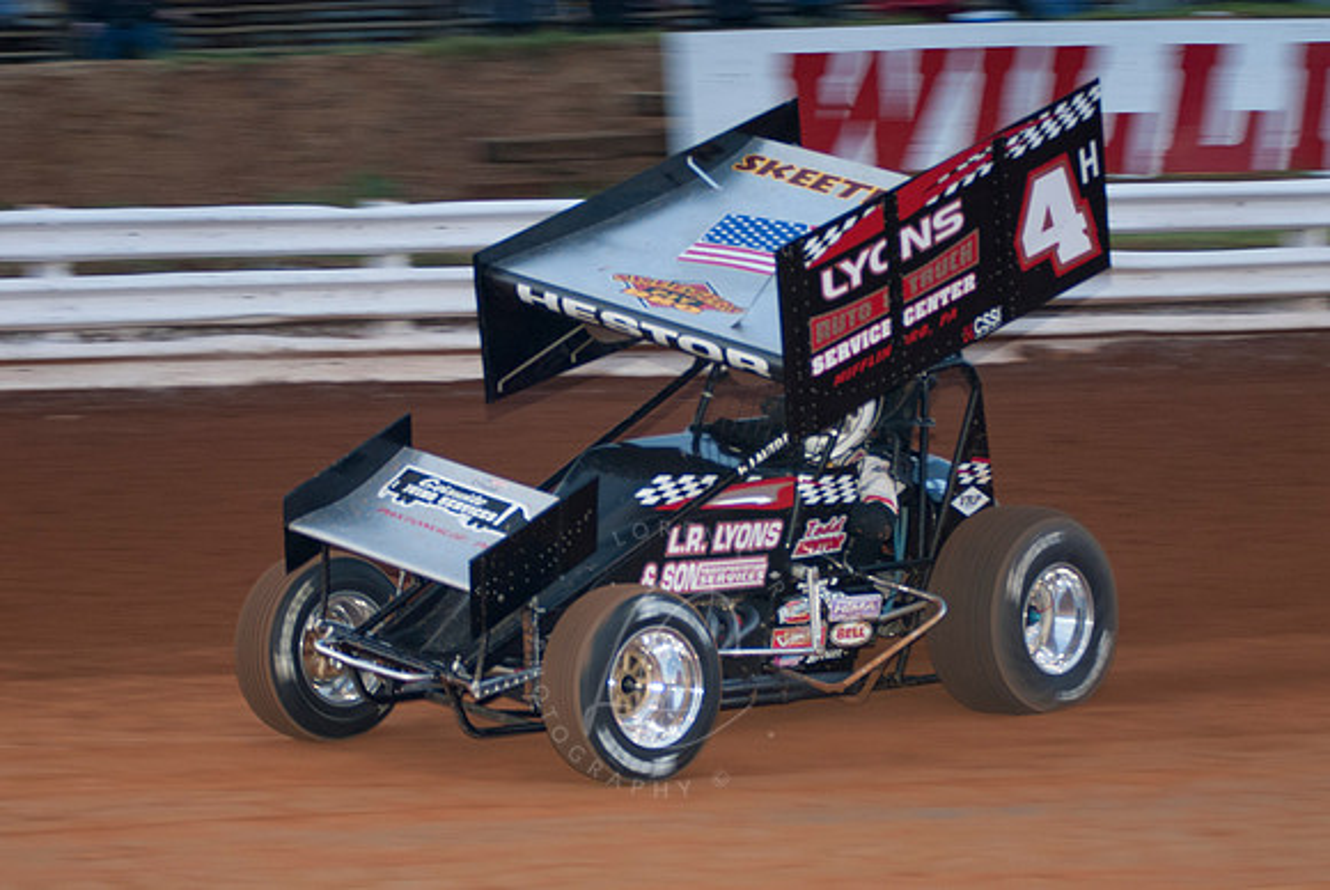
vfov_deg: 9.7
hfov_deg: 14.4
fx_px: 5270
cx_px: 665
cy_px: 445
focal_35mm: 142
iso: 250
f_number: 2.8
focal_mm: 95
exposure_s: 1/400
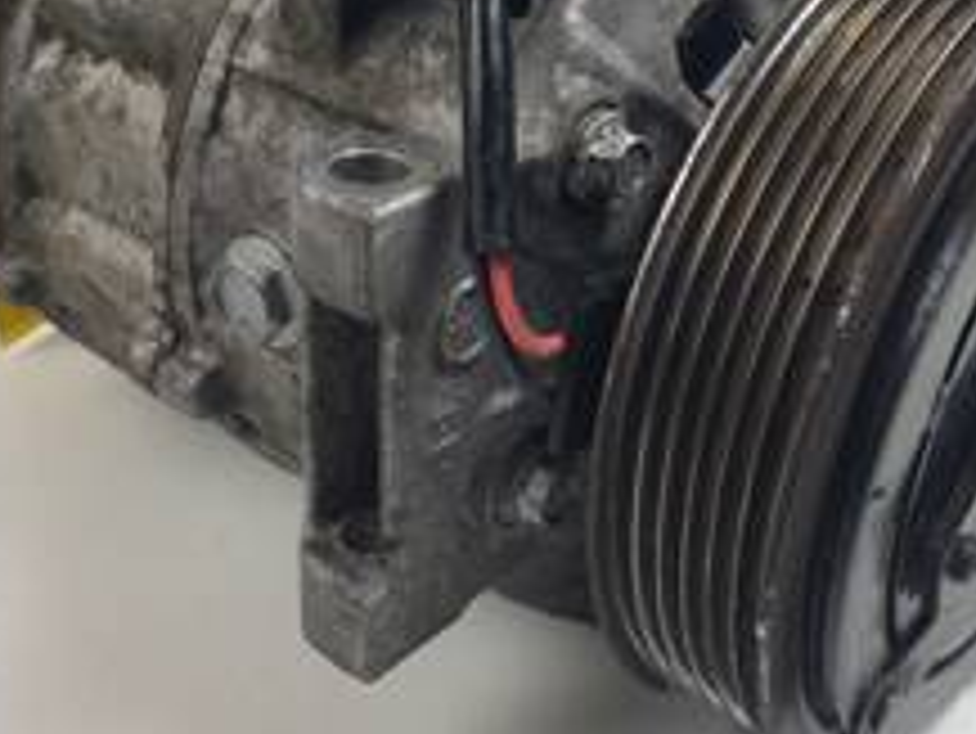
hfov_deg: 39.6
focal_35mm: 48
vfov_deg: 30.1
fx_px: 1354
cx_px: 477
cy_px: 261
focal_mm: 4.3
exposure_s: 1/130
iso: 50
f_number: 2.4
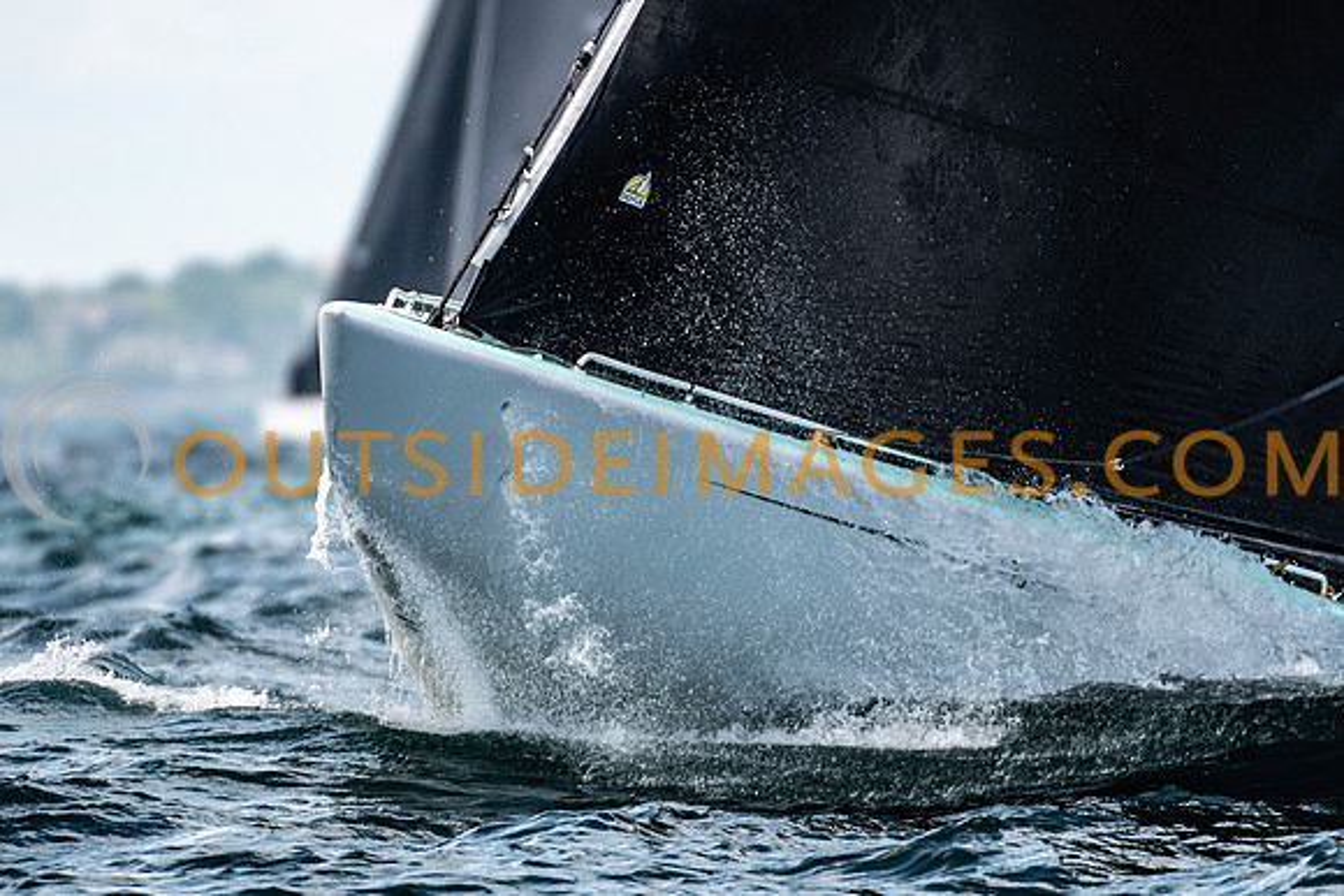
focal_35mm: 792
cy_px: 385
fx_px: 29574
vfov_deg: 1.7
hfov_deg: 2.6
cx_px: 457
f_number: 4
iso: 400
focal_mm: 400
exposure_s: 1/1600
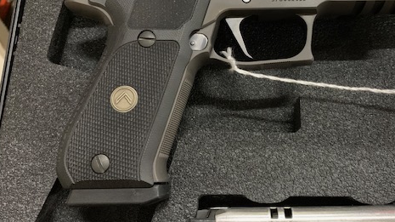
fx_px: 408
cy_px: 67
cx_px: 239
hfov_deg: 51.3
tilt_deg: -78.5
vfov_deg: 30.1
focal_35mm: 39
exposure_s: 1/30
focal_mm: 4.25
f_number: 1.8
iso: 800
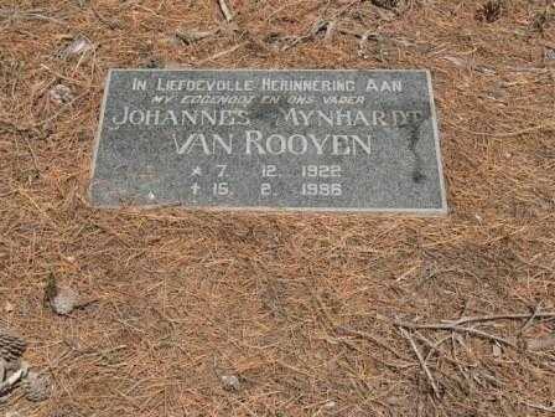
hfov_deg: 28.6
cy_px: 208
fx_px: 1090
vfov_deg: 21.6
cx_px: 278
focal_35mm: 68
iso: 80
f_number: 5.6
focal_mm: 12.3
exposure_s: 1/250
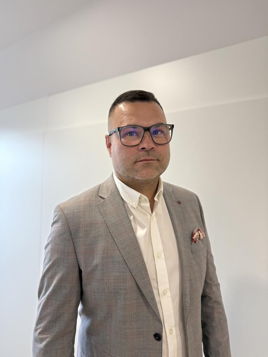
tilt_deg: +1.5
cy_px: 178
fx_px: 248
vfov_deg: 71.6
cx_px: 134
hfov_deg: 56.8
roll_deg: -2.1
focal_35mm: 24
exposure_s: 1/121
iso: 125
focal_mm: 6.76
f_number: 1.78
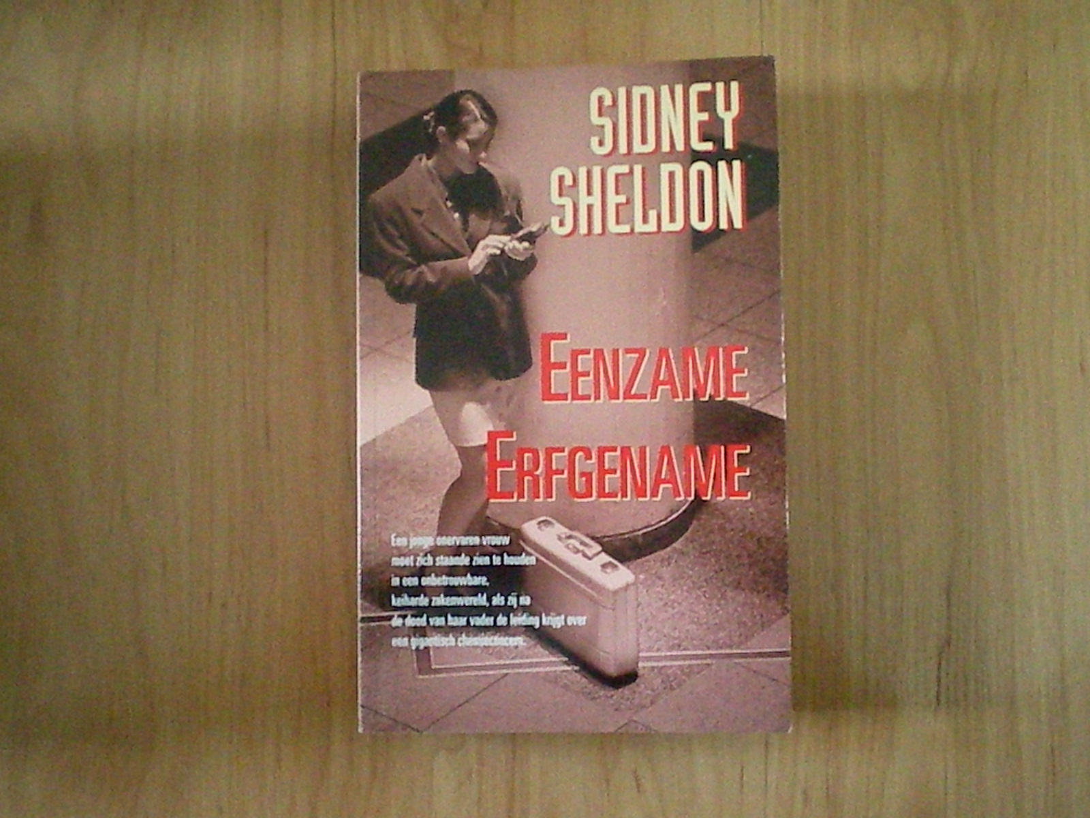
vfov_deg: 37.7
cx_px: 545
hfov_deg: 49.0
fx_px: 1197
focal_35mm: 38
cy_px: 409
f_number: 3.1
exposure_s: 1/55.4
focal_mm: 6.3
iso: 1800
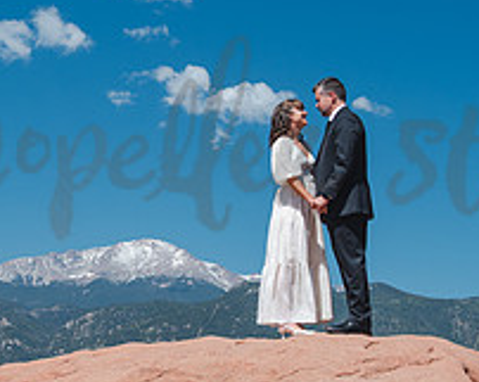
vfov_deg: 17.2
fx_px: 1260
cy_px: 138
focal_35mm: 89
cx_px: 116
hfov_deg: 21.3
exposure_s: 1/1600
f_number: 4.8
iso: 100
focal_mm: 33
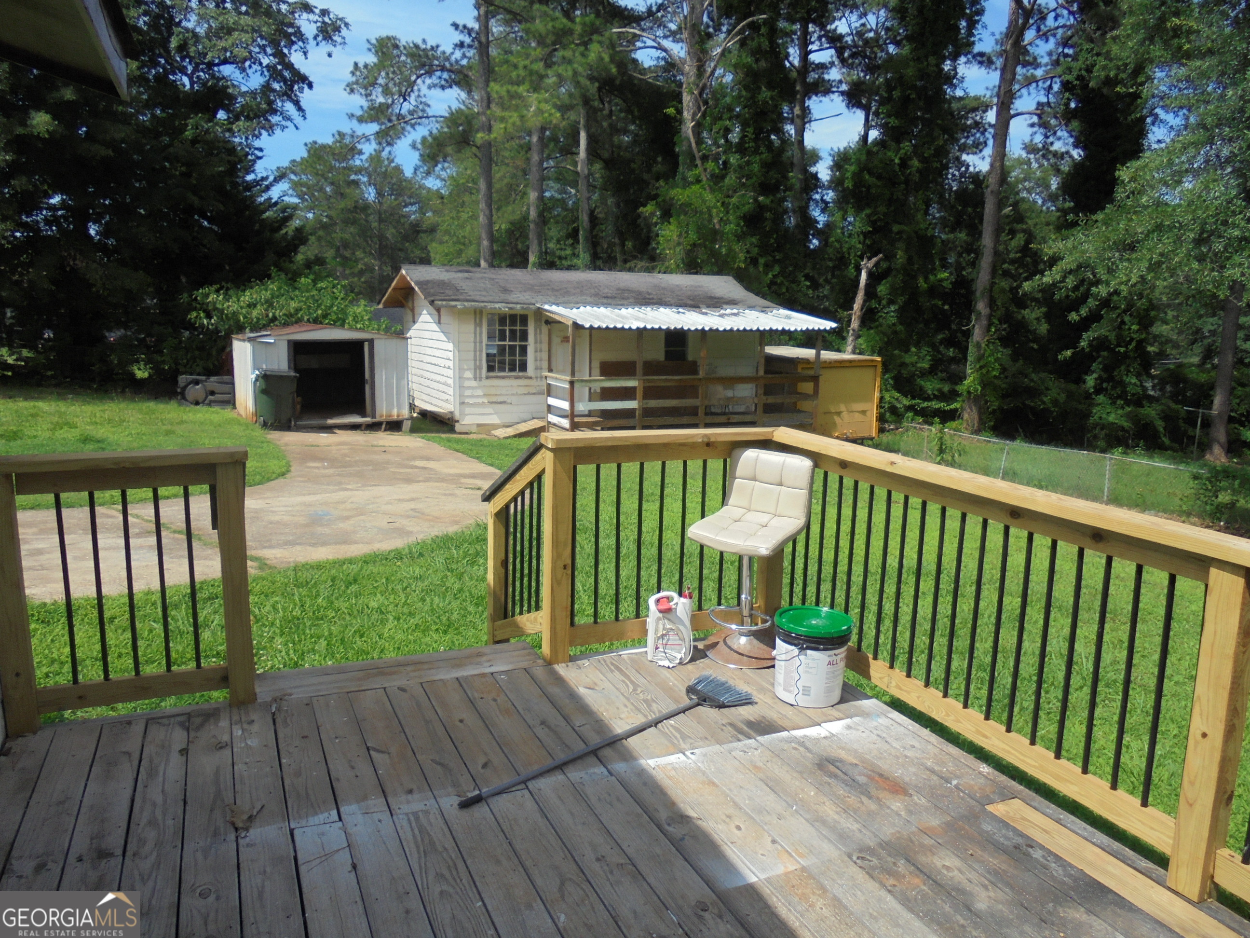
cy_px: 469
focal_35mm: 26
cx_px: 625
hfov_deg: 67.3
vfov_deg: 53.1
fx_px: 939
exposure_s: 1/800
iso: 100
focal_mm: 4.6
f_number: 3.5
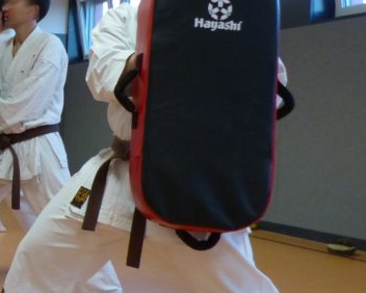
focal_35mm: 71
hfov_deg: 23.2
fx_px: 770
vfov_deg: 21.6
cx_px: -132
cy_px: 137
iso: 250
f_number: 2.8
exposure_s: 1/60
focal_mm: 4.5
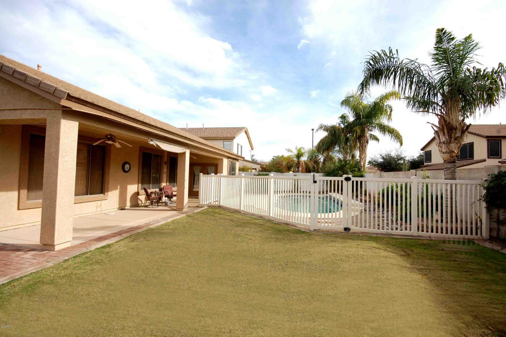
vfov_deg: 77.2
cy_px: 168
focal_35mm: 15
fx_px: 211
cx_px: 253
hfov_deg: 100.4
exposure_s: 1/320
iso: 200
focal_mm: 10
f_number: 9
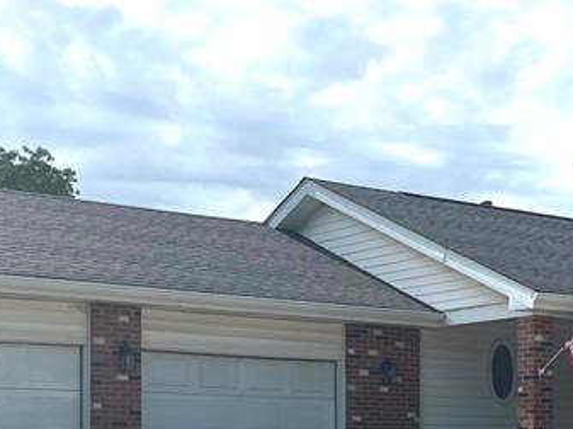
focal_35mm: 79
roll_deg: +0.7
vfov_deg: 18.1
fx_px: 1306
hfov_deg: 24.1
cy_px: 435
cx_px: 505
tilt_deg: -0.2
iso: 50
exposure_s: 1/5848
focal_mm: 5.1
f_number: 1.6
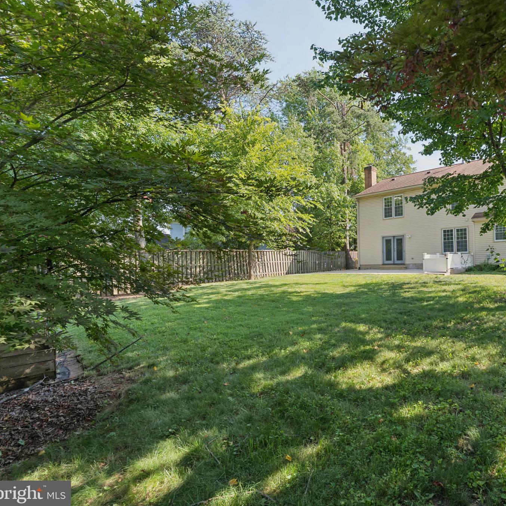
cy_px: 253
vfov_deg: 80.7
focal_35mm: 18
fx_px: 298
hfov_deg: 75.7
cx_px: 371
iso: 1250
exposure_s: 1/500
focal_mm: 14
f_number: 7.1
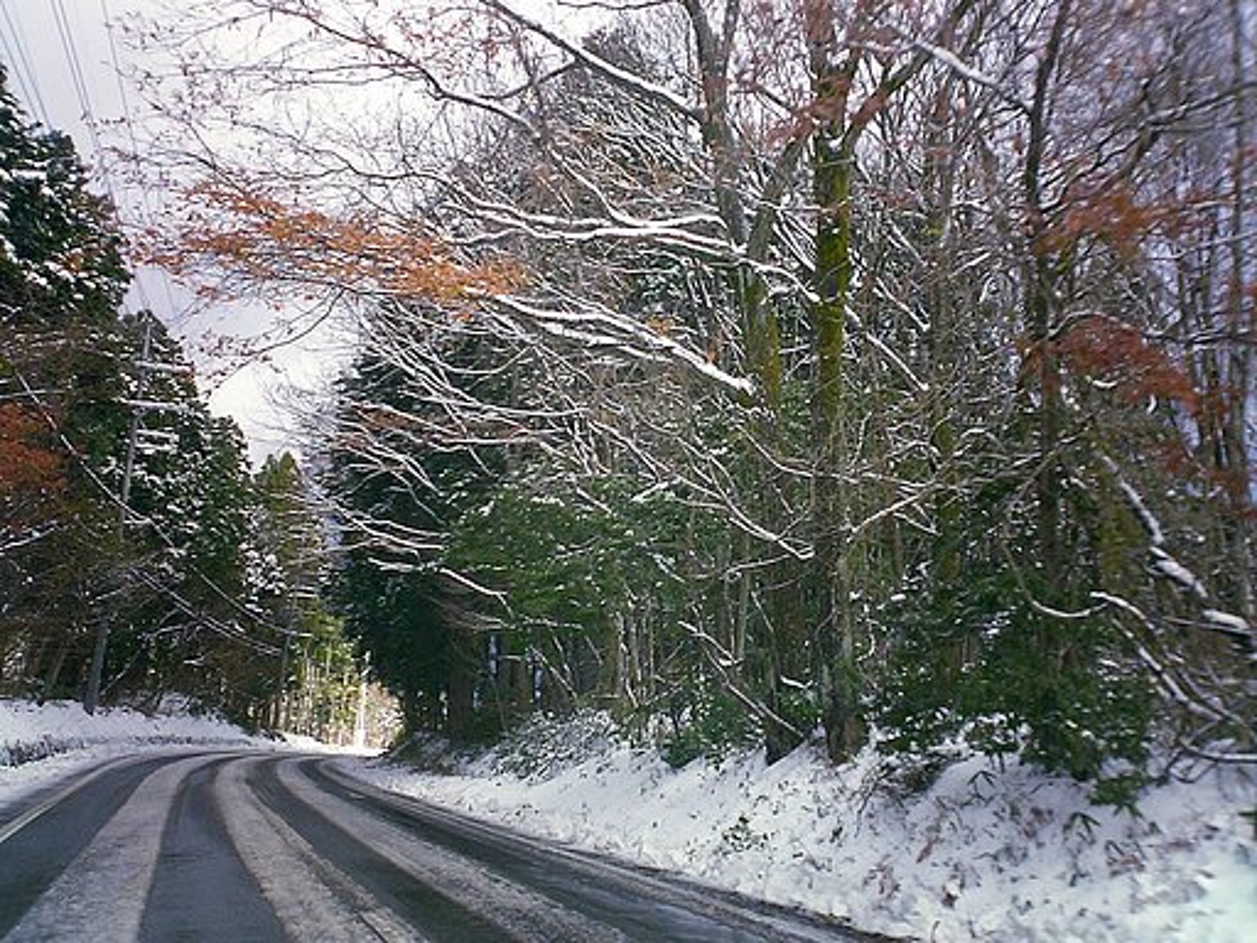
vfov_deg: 38.7
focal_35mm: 37
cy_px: 472
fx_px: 1344
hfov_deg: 50.1
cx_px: 628
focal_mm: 5.6
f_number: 3.5
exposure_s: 1/320
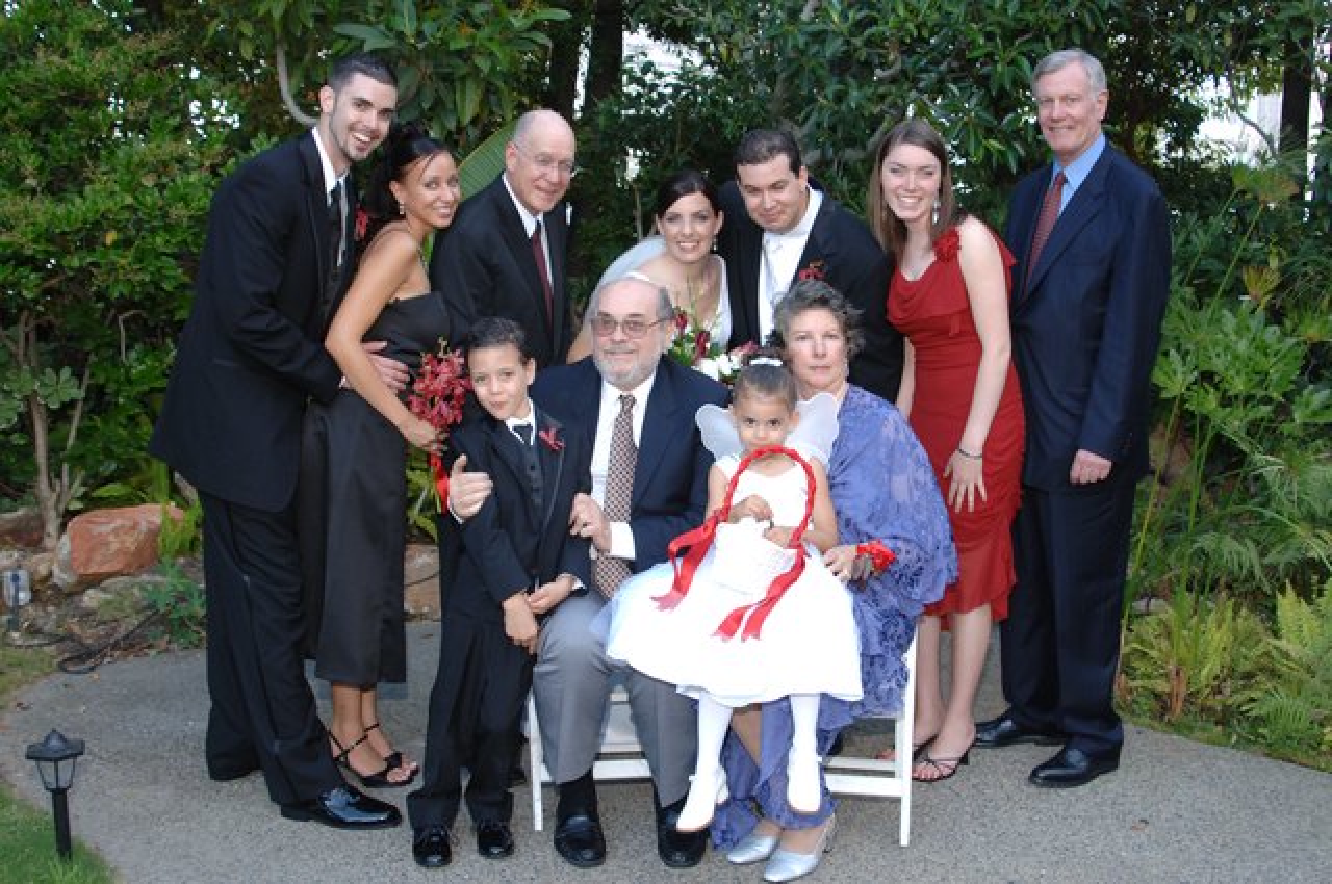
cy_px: 442
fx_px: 1552
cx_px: 666
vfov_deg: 31.8
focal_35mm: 42
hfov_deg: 46.5
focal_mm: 28
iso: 400
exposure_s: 1/50
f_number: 5.6
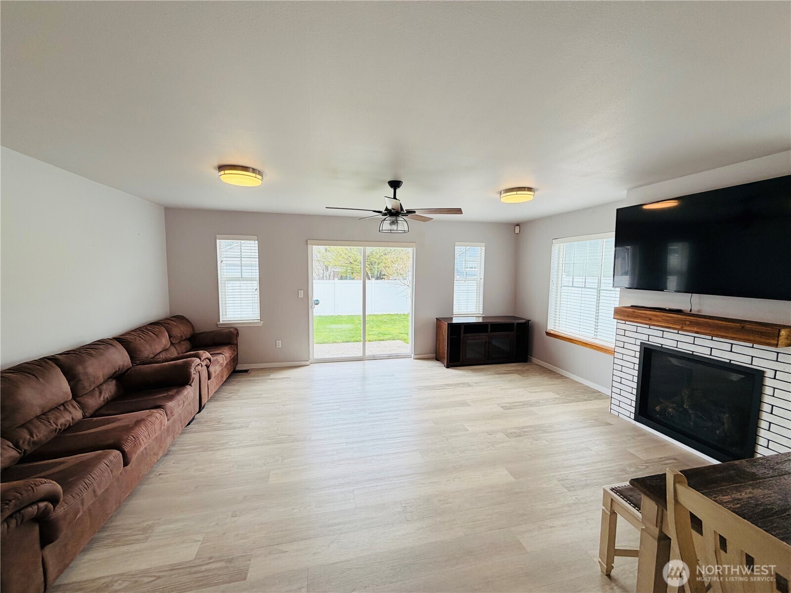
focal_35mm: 14
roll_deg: +0.0
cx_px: 396
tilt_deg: -2.2
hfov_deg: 102.1
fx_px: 320
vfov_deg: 85.7
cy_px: 296
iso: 50
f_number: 2.2
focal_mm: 2.22
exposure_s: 1/120
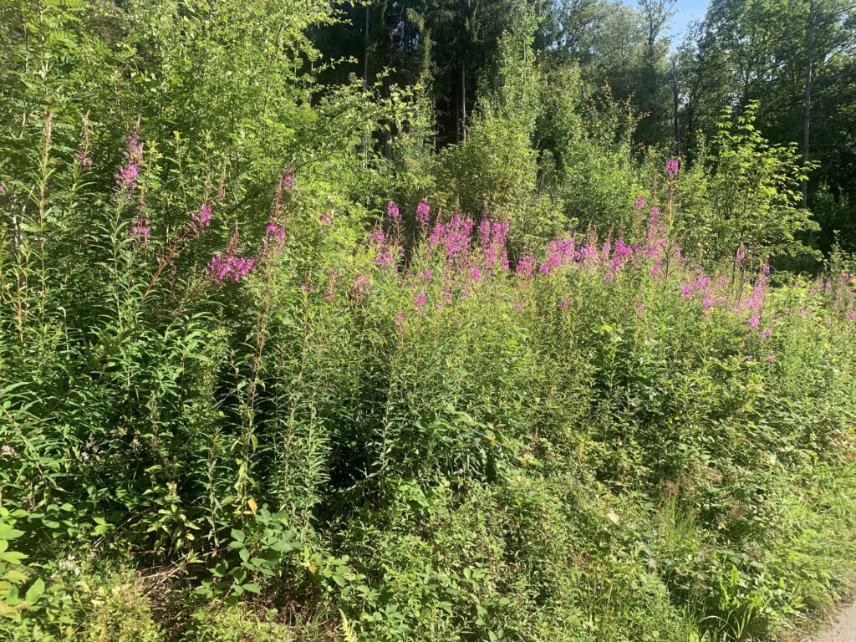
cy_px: 321
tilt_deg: +2.0
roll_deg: +0.0
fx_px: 643
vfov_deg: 53.1
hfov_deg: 67.3
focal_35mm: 26
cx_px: 428
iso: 25
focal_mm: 4.25
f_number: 1.8
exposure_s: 1/490
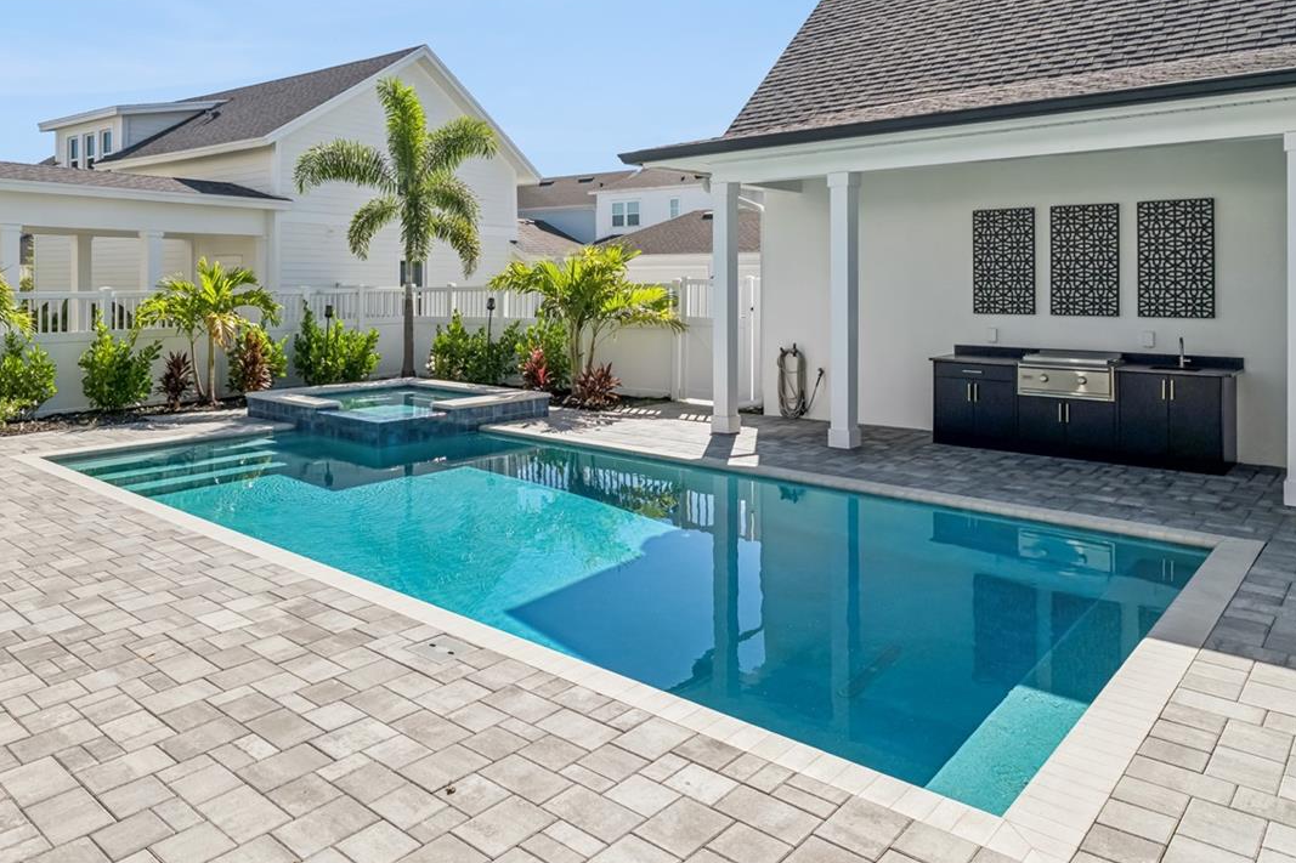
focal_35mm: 25
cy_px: 248
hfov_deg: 69.5
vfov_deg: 49.1
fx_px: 915
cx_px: 486
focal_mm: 11.3
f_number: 3.5
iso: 160
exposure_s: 1/4000
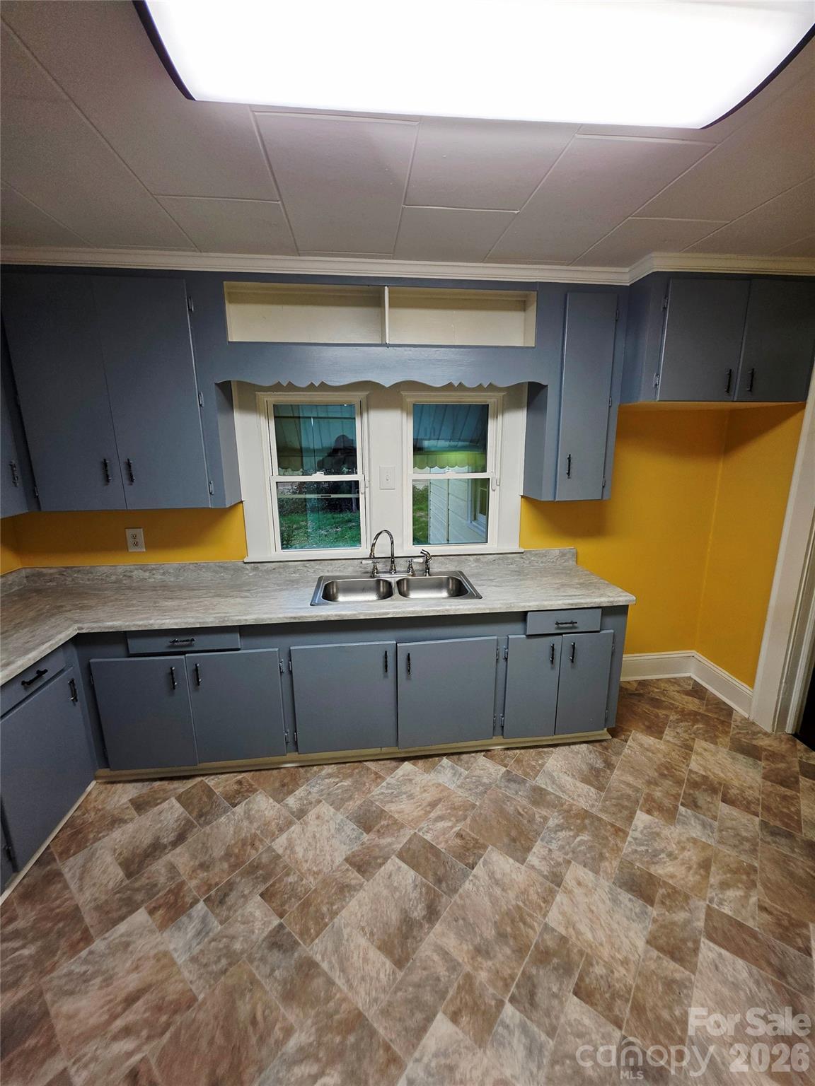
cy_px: 543
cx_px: 408
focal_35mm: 13
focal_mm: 2.2
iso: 50
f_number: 1.9
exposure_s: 1/120
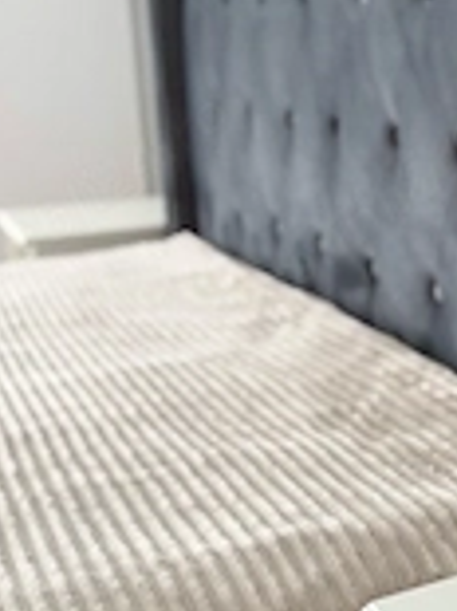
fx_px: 1093
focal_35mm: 62
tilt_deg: -10.2
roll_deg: +1.0
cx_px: 485
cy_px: 240
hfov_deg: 22.5
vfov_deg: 31.1
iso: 200
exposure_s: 1/121
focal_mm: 6.76
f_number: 1.78
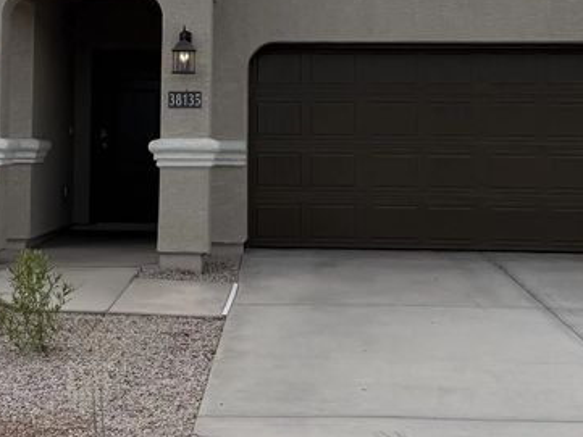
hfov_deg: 28.5
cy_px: 55
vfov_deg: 21.2
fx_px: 1146
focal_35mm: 68
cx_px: 237
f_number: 1.78
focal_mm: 6.76
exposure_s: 1/11905
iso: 80
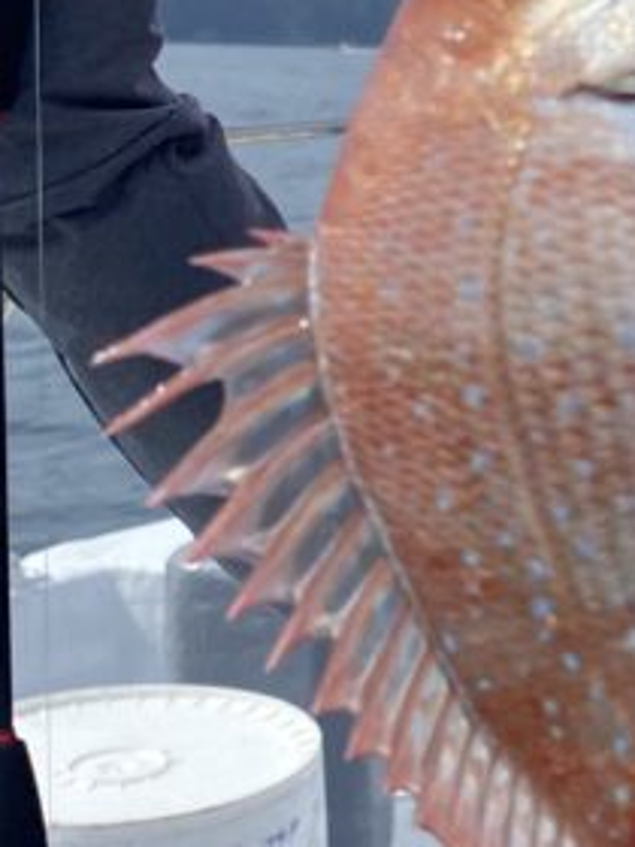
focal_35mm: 95
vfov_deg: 20.5
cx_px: 992
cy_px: 218
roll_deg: -3.1
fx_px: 2324
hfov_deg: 14.4
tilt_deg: -3.5
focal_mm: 4.25
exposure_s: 1/3401
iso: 32
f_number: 1.8
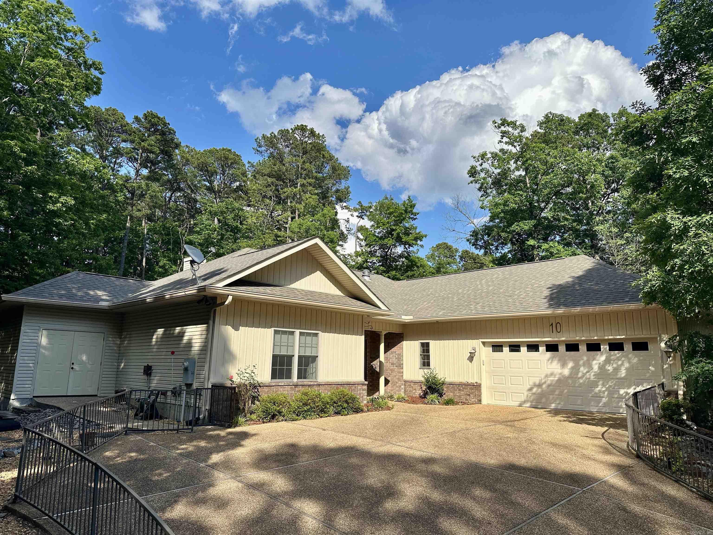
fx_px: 494
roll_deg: -1.1
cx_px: 356
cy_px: 268
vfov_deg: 56.8
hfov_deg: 71.6
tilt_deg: +11.9
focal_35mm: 24
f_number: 1.78
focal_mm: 6.86
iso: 80
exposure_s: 1/4545
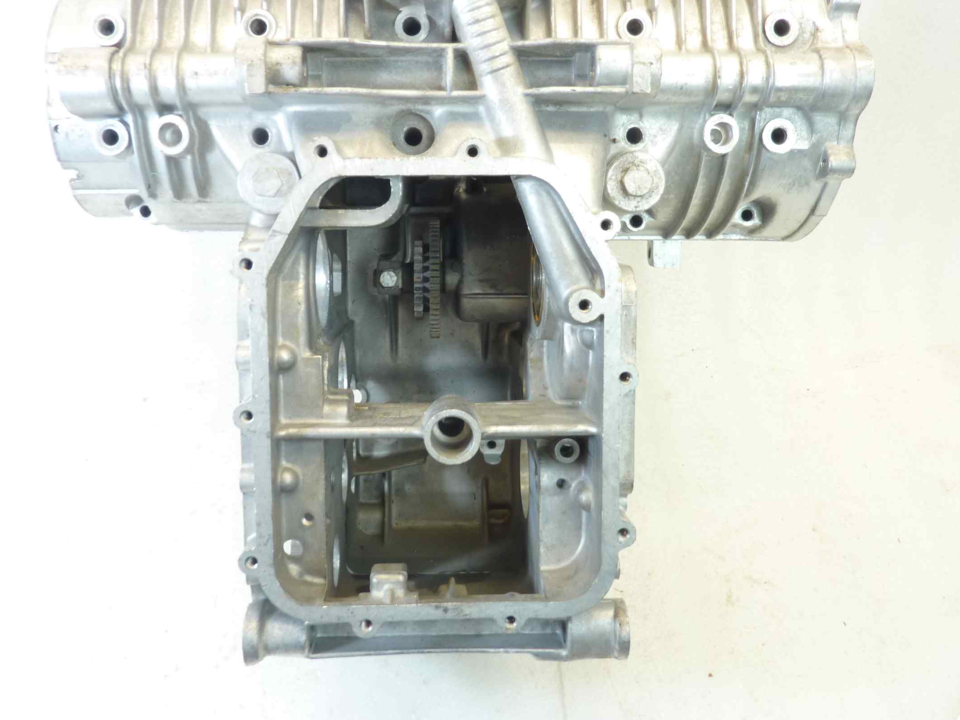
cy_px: 328
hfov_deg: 59.9
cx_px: 462
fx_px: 832
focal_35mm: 30
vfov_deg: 46.8
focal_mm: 4.1
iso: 80
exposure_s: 1/13
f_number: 3.3
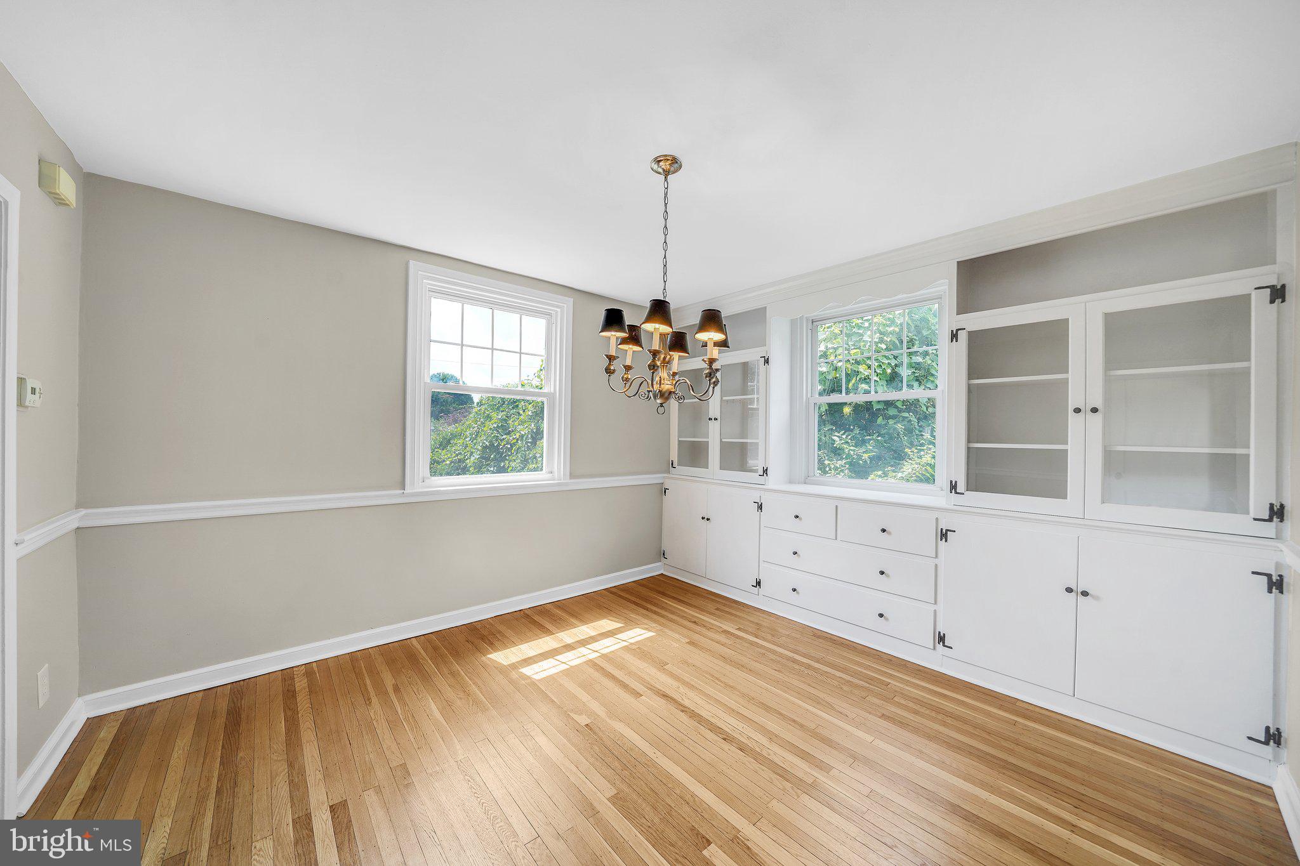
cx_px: 650
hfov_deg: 112.6
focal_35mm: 12
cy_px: 433
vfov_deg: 90.0
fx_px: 433
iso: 200
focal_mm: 12
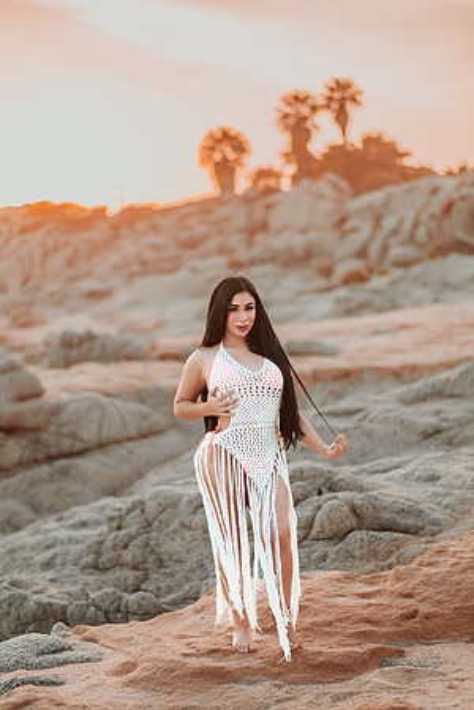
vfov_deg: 34.5
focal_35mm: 58
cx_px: 237
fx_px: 1145
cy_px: 355
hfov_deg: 23.4
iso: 100
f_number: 1.4
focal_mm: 58
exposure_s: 1/1600
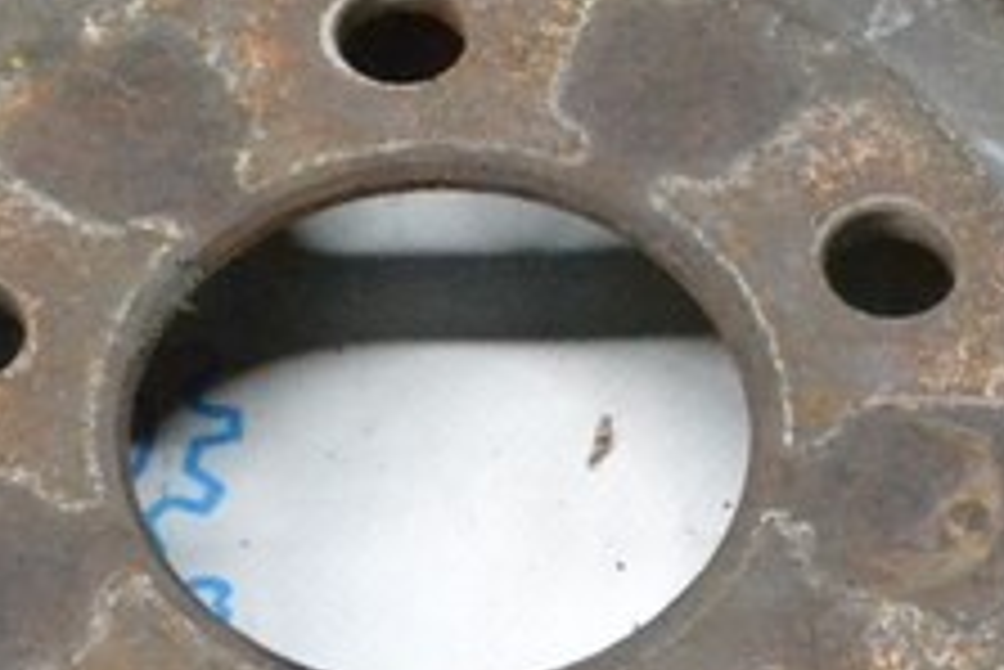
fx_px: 4604
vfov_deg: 8.3
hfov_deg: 12.4
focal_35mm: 165
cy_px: 596
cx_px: 630
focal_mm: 24
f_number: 9
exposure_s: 1/160
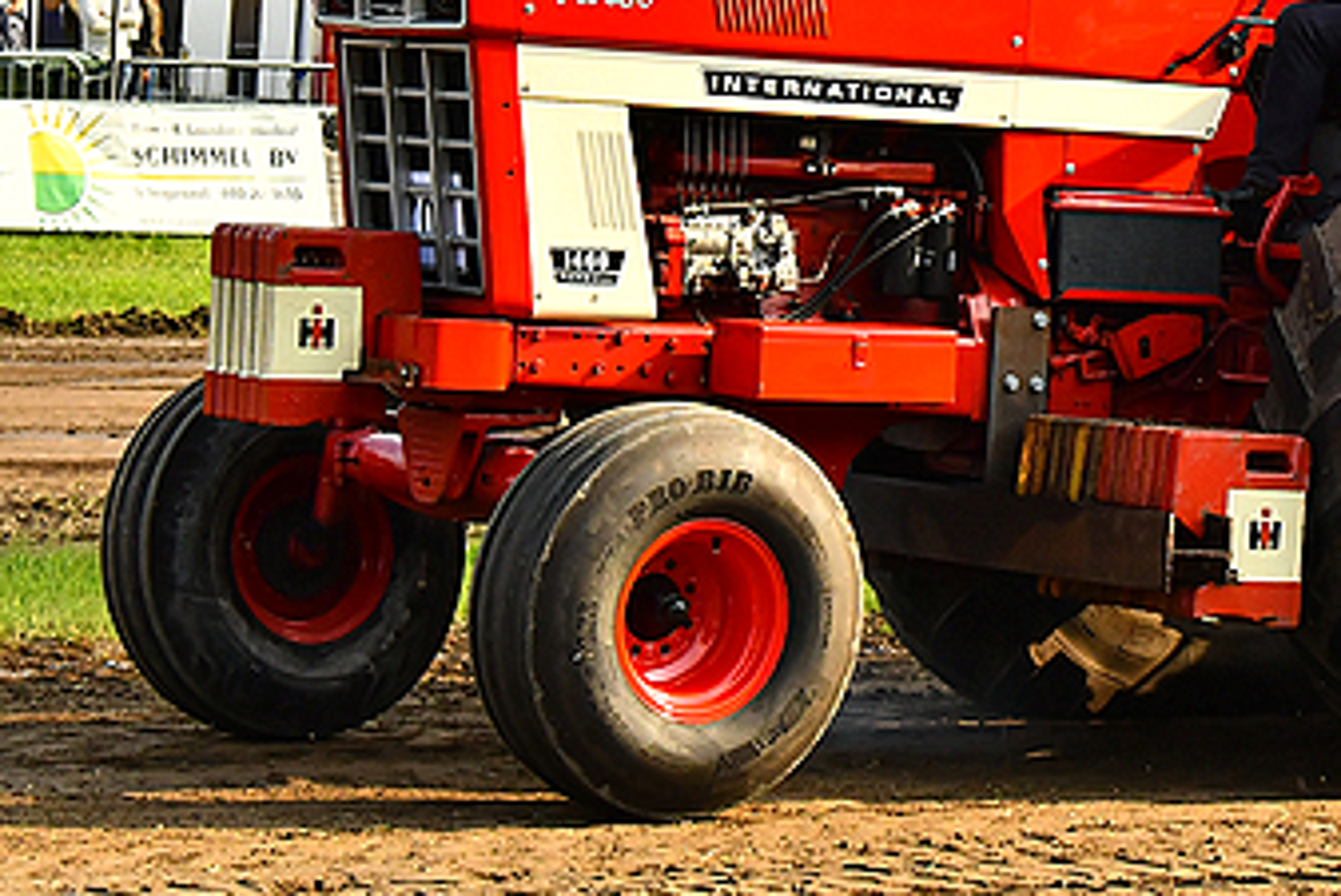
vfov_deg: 7.4
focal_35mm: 185
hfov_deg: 11.1
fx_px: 6894
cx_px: 1031
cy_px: 125
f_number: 7.1
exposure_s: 1/1600
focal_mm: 52
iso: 500
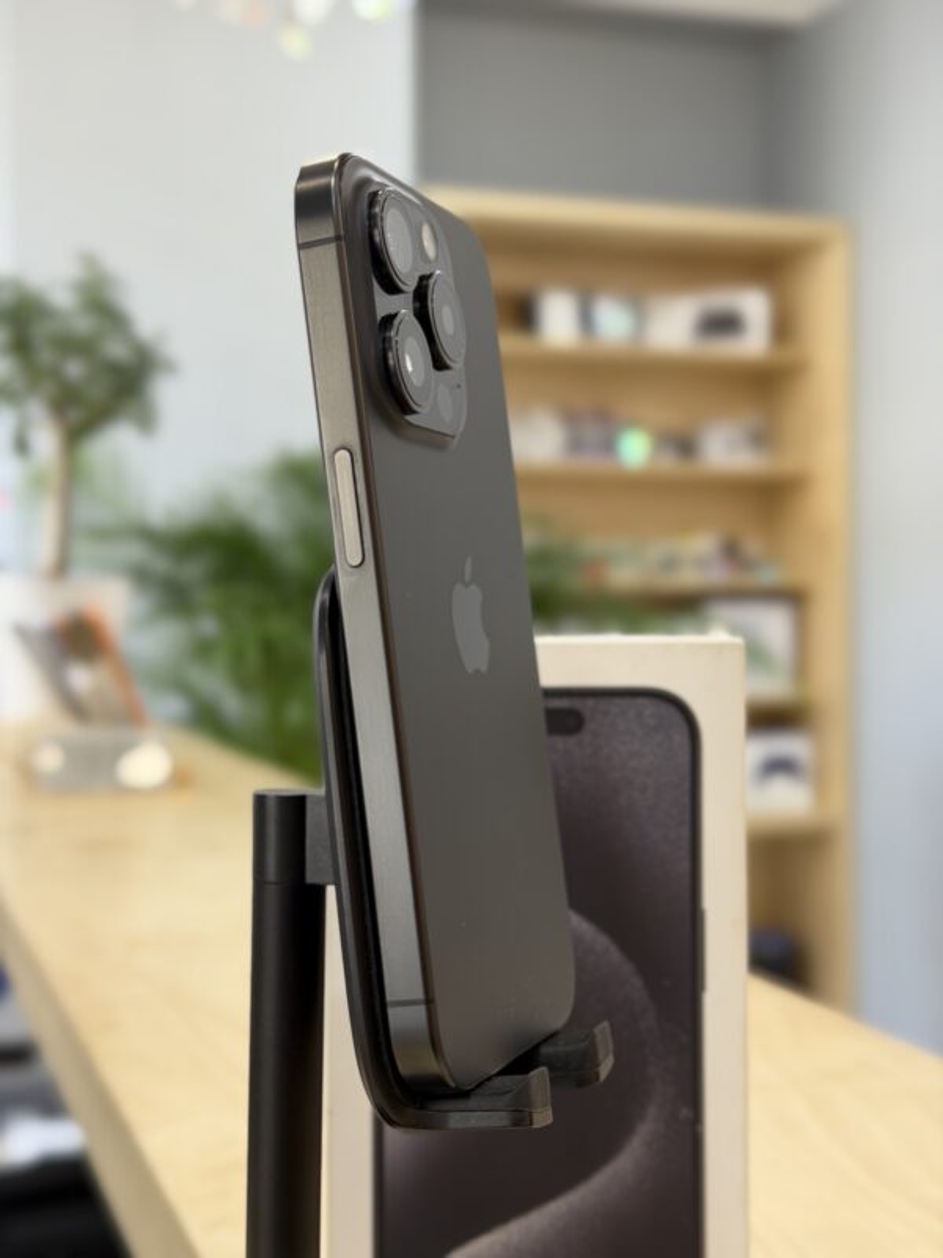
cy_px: 629
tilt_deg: -1.2
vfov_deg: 39.7
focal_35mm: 48
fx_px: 1743
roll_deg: +0.0
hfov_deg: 30.3
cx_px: 472
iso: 100
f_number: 1.78
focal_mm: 6.76
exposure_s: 1/69
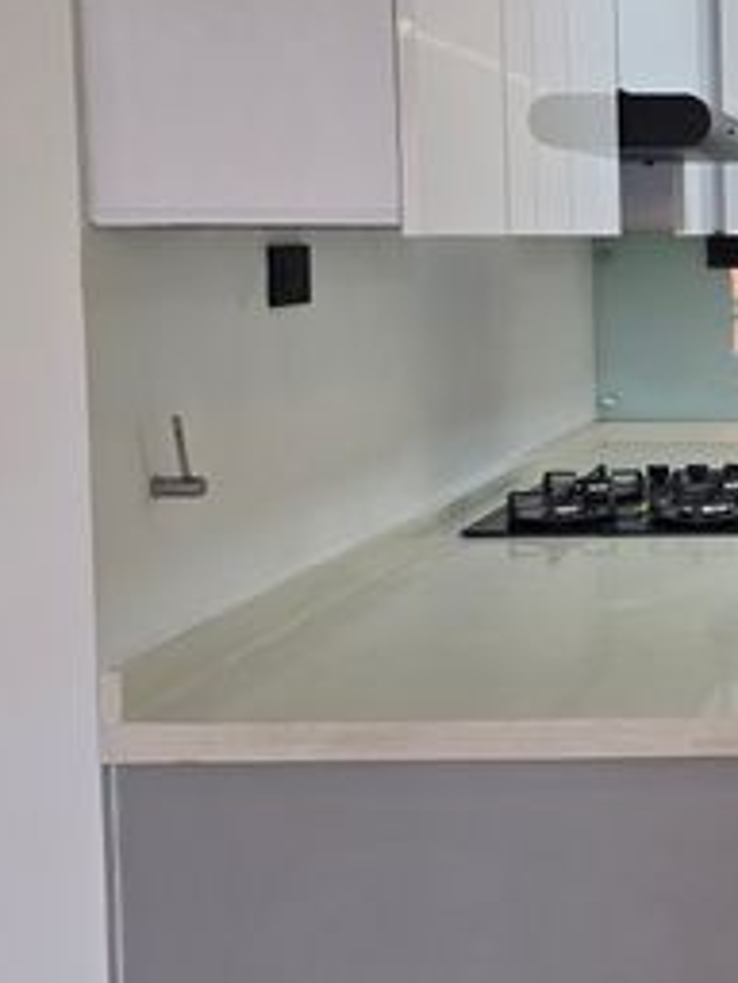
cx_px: 938
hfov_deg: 22.1
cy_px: 371
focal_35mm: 60
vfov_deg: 32.0
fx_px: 1706
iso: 50
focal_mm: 6.3
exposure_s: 1/120
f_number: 1.7
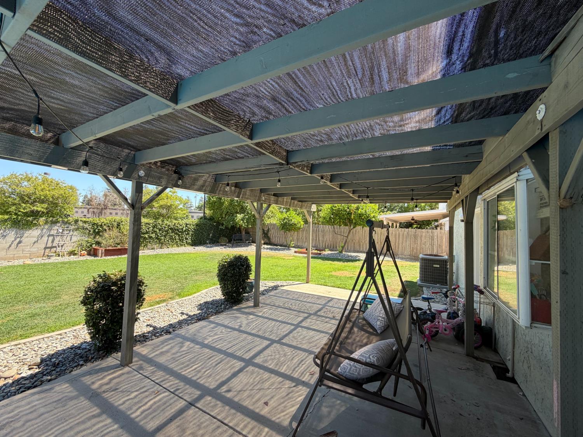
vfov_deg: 85.7
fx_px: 236
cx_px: 292
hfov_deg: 102.1
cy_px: 218
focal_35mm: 14
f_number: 2.2
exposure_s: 1/301
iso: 50
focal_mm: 2.22
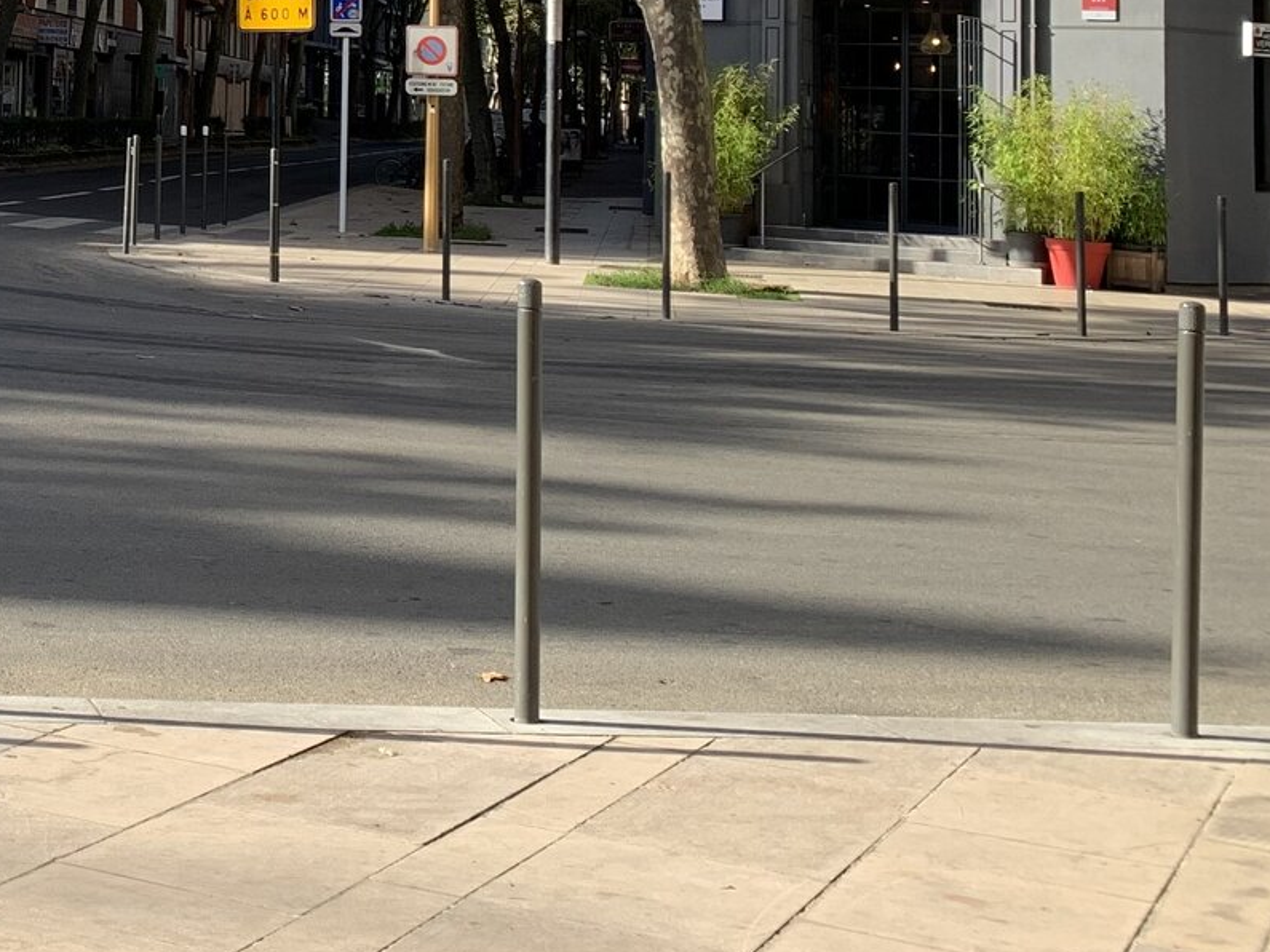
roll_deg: -2.7
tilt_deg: +5.8
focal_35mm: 67
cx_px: -145
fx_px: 2458
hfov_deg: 26.6
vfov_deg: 20.8
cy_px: -113
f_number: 1.8
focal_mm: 4.25
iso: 25
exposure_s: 1/567
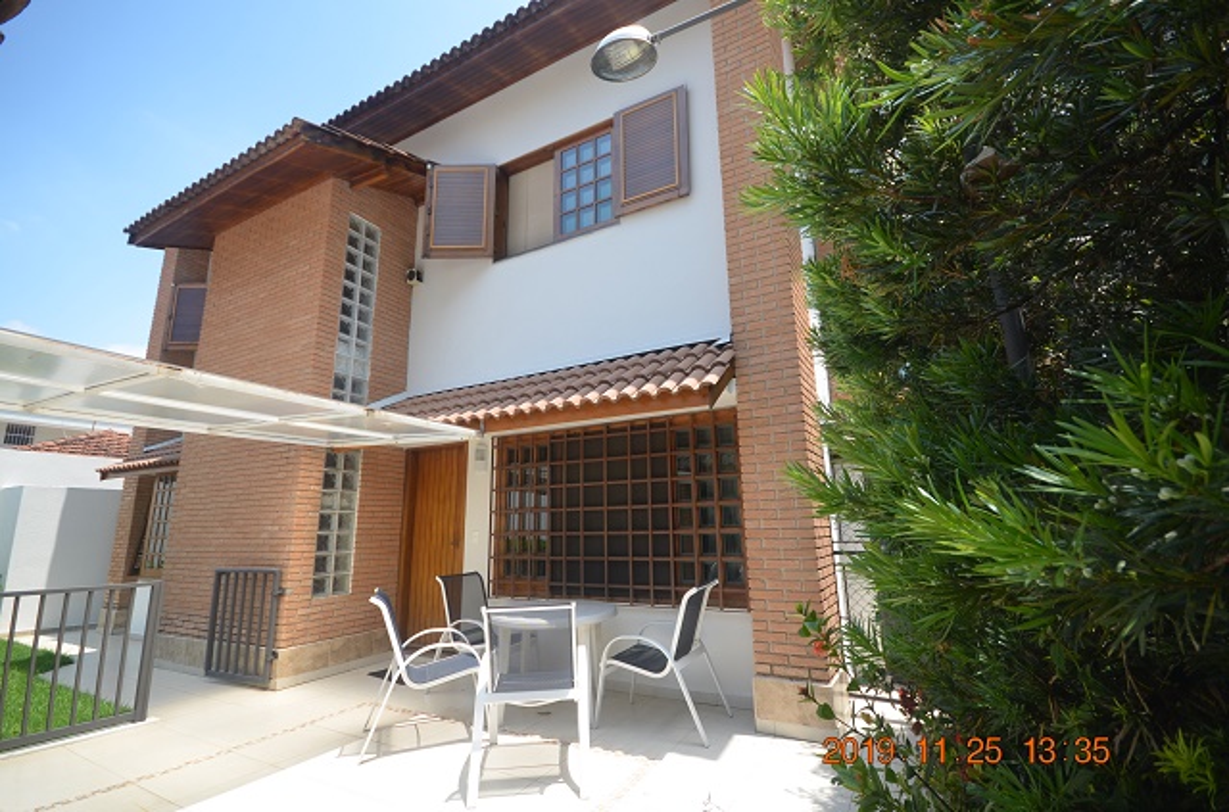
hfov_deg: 100.5
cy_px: 406
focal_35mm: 15
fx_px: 511
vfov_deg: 77.0
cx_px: 614
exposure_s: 1/160
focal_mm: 10
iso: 200
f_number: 6.3
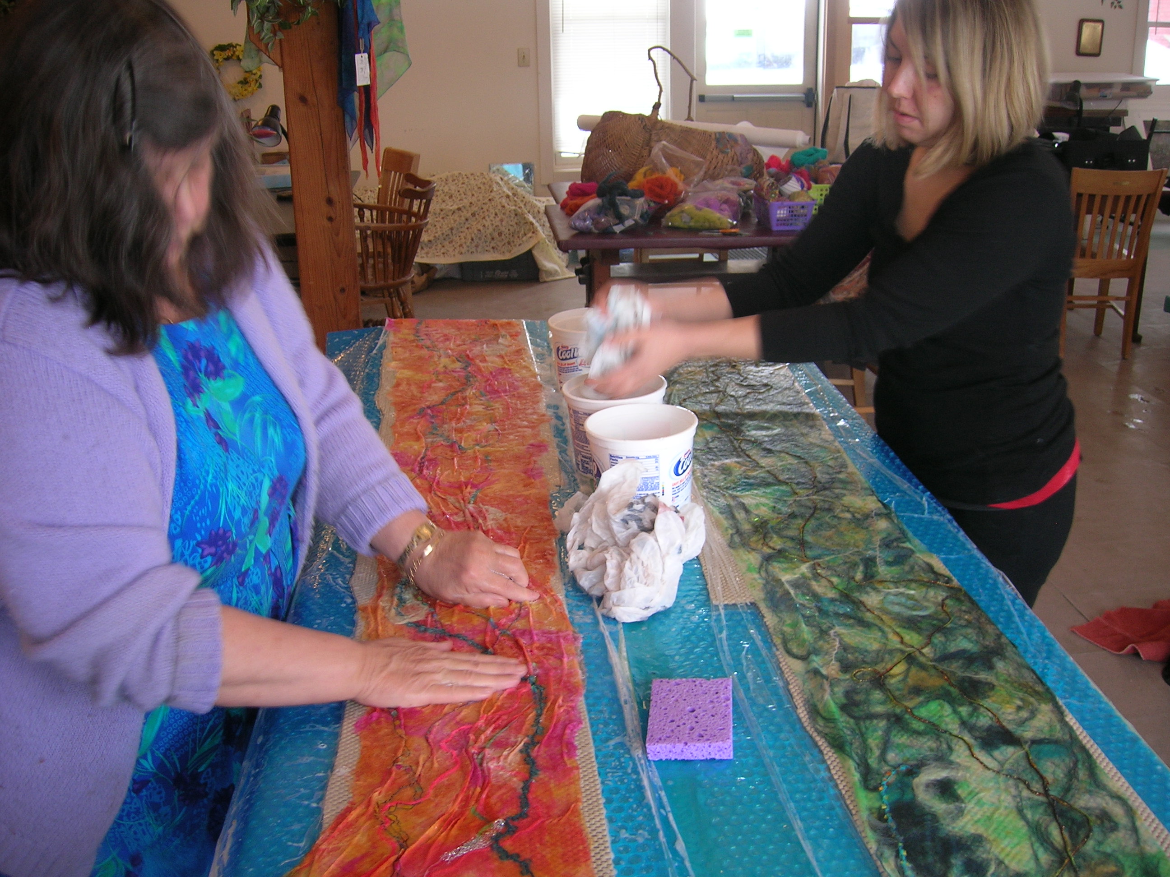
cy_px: 438
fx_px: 1149
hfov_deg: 54.0
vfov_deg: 41.8
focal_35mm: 34
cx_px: 585
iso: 50
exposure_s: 1/9.9
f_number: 2.9
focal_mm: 5.7
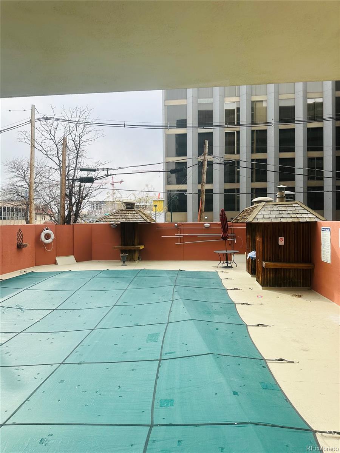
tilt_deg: -0.2
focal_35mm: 24
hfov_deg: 56.8
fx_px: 314
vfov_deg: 71.6
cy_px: 226
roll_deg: +0.2
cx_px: 170
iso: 80
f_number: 1.78
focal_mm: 6.86
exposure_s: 1/989
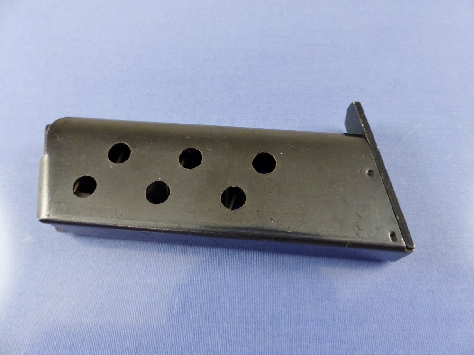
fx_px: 342
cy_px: 178
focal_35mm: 25
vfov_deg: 54.9
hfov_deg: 69.4
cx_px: 237
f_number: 2.8
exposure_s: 1/60
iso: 250
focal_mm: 4.6
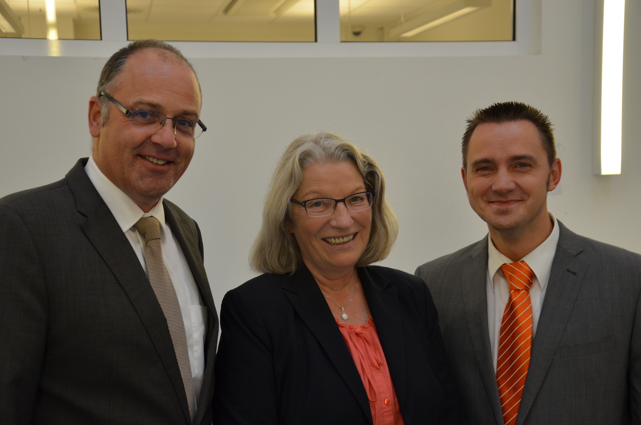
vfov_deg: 22.5
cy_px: 212
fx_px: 1066
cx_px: 320
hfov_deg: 33.5
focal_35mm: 60
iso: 800
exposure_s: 1/100
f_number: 5
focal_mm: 40
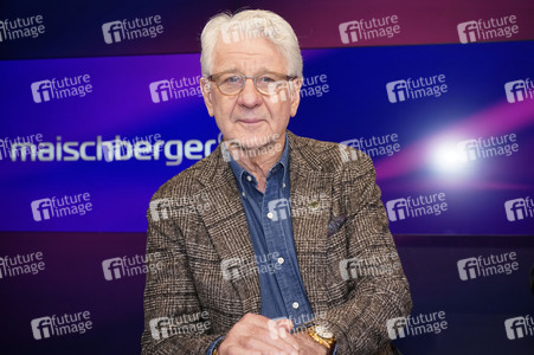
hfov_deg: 46.4
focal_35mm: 42
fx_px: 623
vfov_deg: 31.8
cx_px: 267
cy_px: 178
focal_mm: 42
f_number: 5
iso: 2000
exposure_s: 1/125
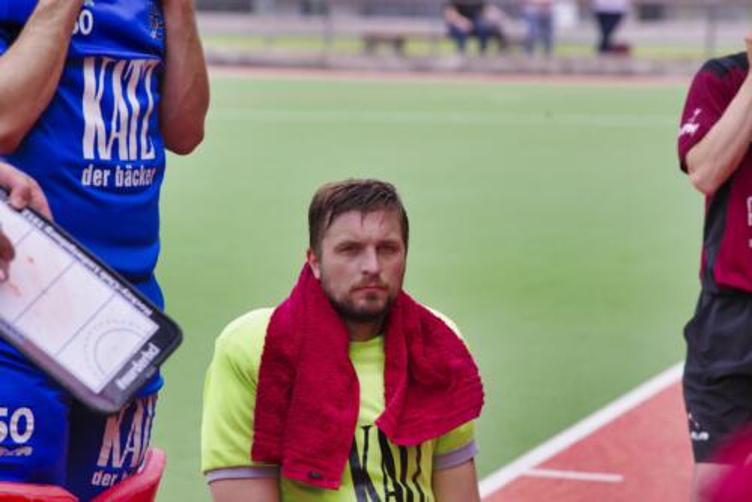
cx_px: 376
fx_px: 3553
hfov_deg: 12.1
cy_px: 251
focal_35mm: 170
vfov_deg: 8.1
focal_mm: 170
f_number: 7.1
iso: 1600
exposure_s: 1/2000
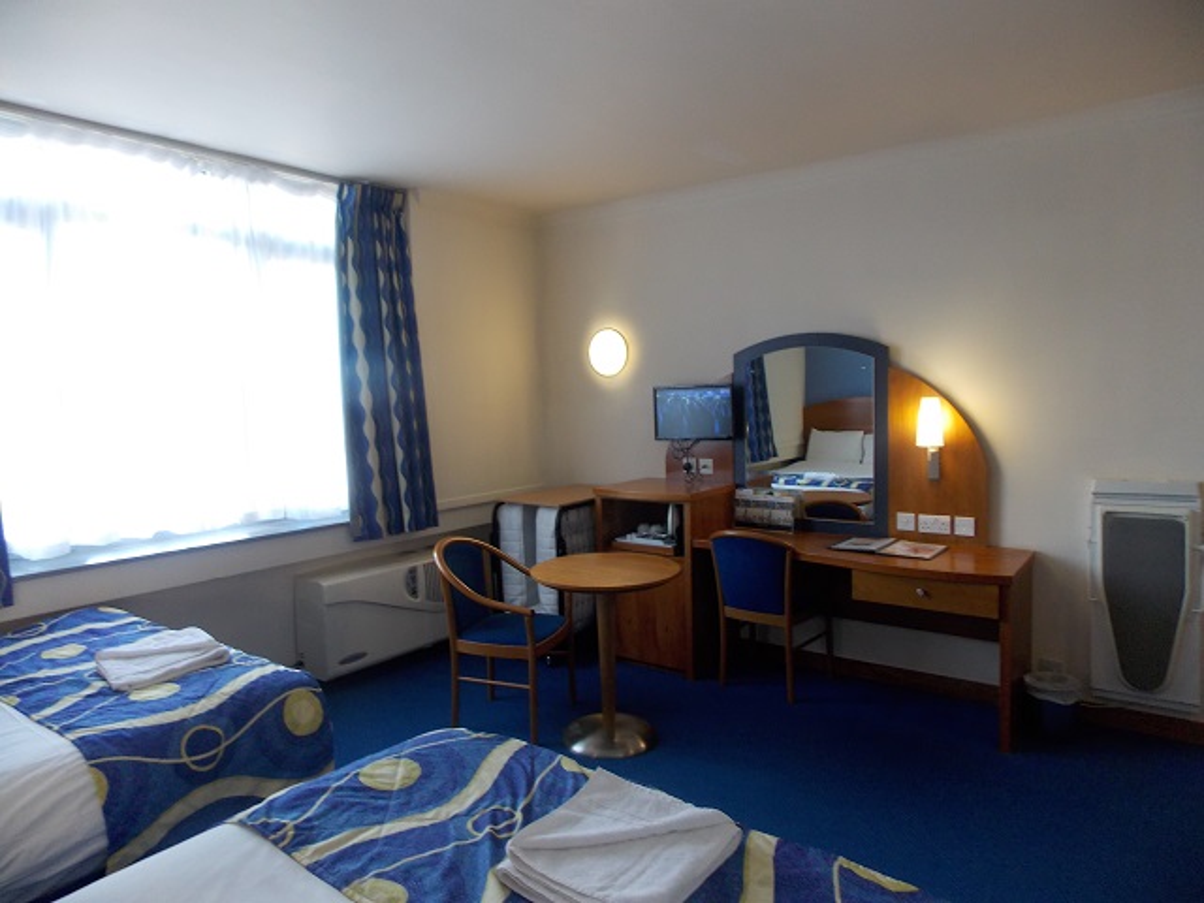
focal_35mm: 23
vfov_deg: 58.9
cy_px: 452
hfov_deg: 73.9
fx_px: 800
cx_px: 602
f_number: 3.1
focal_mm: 4
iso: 160
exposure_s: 1/30
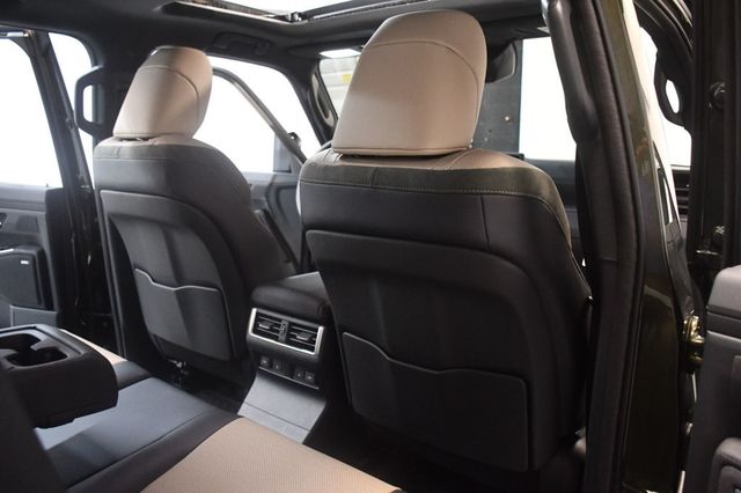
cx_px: 370
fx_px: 555
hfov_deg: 67.4
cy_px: 246
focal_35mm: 27
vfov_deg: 47.9
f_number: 3.5
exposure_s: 1/60
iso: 5000
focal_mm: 18
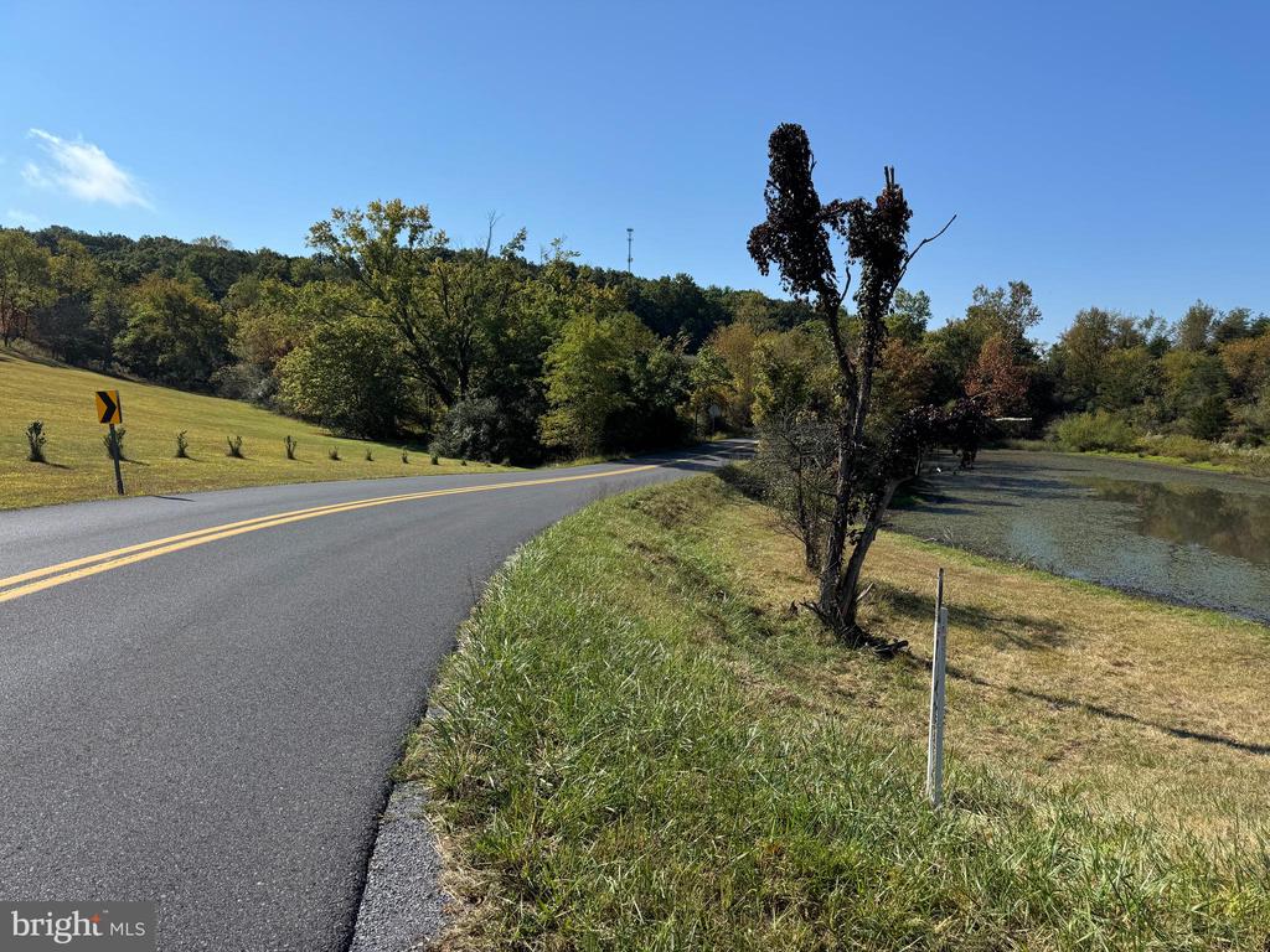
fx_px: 881
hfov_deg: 71.6
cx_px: 635
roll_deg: -1.2
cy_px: 476
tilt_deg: -6.2
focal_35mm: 24
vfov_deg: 56.8
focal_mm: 6.76
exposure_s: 1/4608
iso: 80
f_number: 1.78
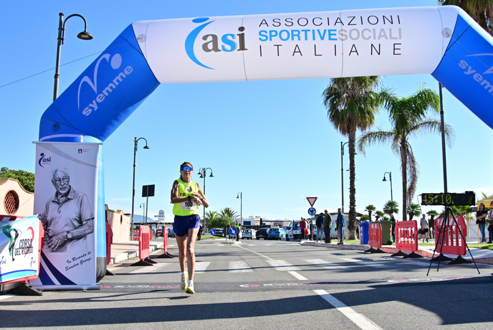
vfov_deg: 37.0
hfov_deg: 53.1
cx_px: 246
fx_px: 494
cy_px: 165
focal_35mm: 36
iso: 250
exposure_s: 1/800
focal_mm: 24
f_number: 7.1
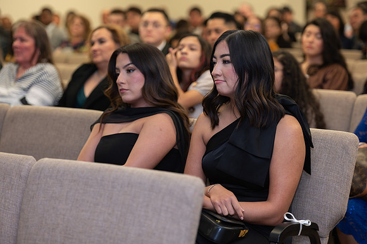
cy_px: 122
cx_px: 184
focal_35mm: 95
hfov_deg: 21.5
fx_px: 968
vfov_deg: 14.4
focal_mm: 95
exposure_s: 1/80
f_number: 2.8
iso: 400
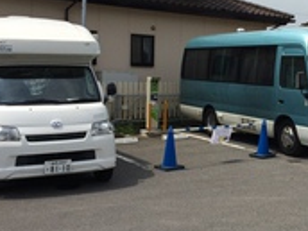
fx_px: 525
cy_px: 70
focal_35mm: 59
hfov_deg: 31.7
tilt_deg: +0.4
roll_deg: -1.5
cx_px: 256
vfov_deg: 24.6
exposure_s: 1/4566
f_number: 2.2
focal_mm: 4.15
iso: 32
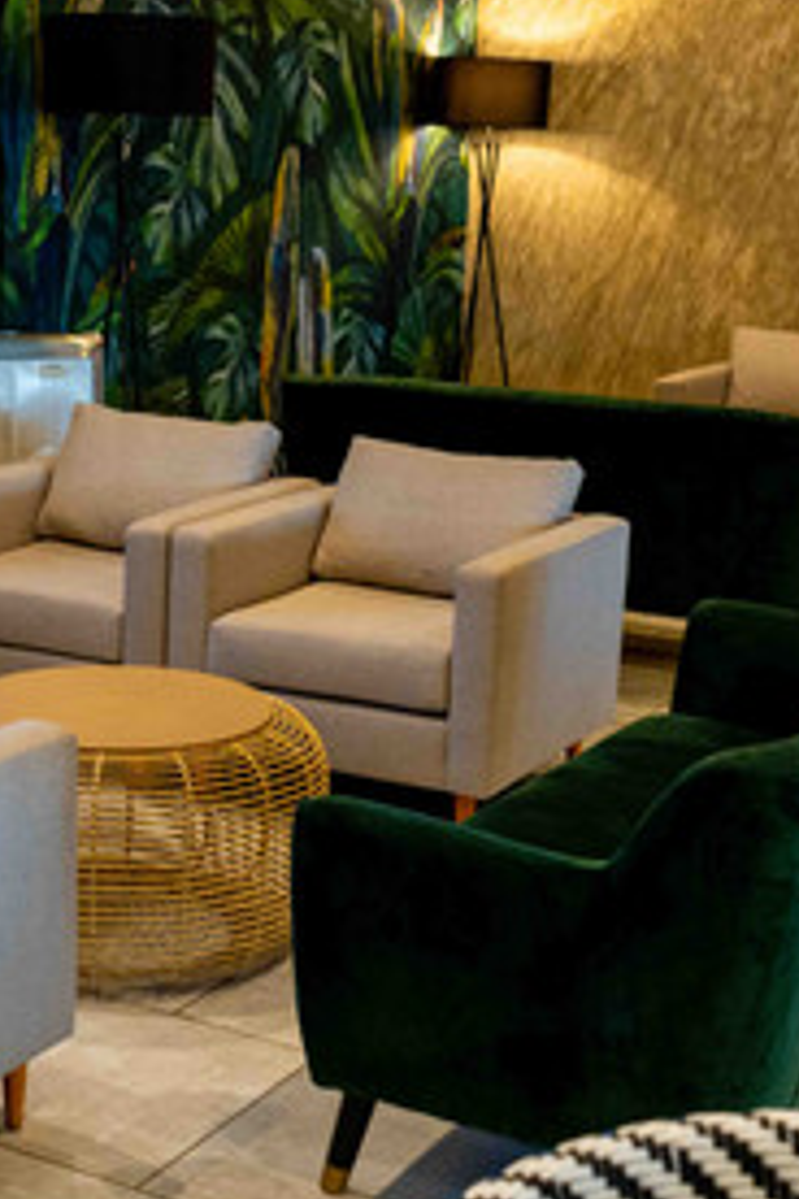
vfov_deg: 30.9
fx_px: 2164
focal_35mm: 65
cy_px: 550
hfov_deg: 20.4
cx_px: 61
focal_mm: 28
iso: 2500
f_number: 5
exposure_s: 1/50
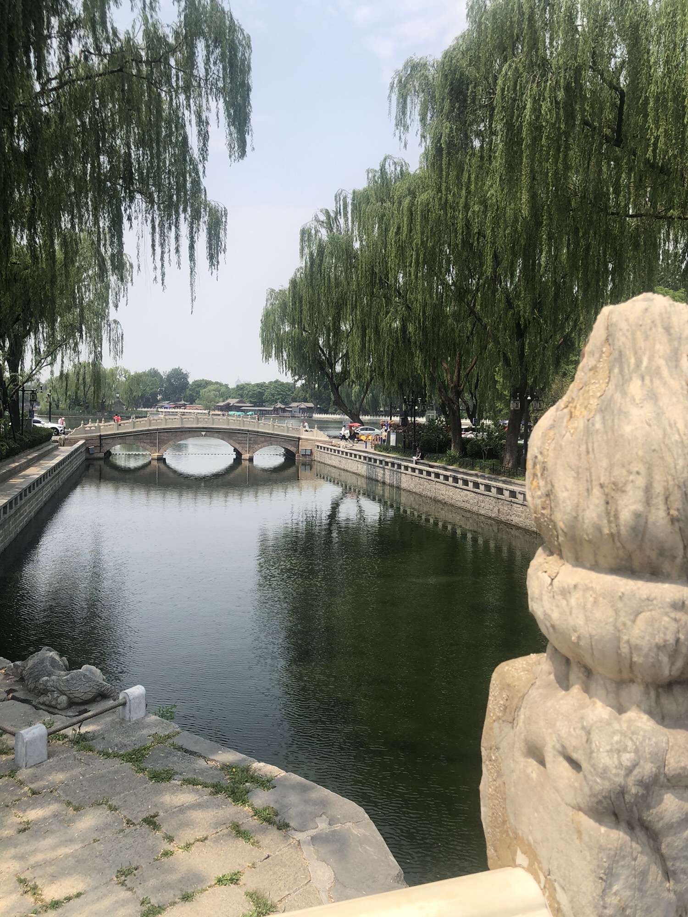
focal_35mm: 28
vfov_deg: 63.4
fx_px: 742
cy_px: 458
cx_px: 344
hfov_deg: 49.7
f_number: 1.8
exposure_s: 1/1600
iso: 20
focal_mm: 4
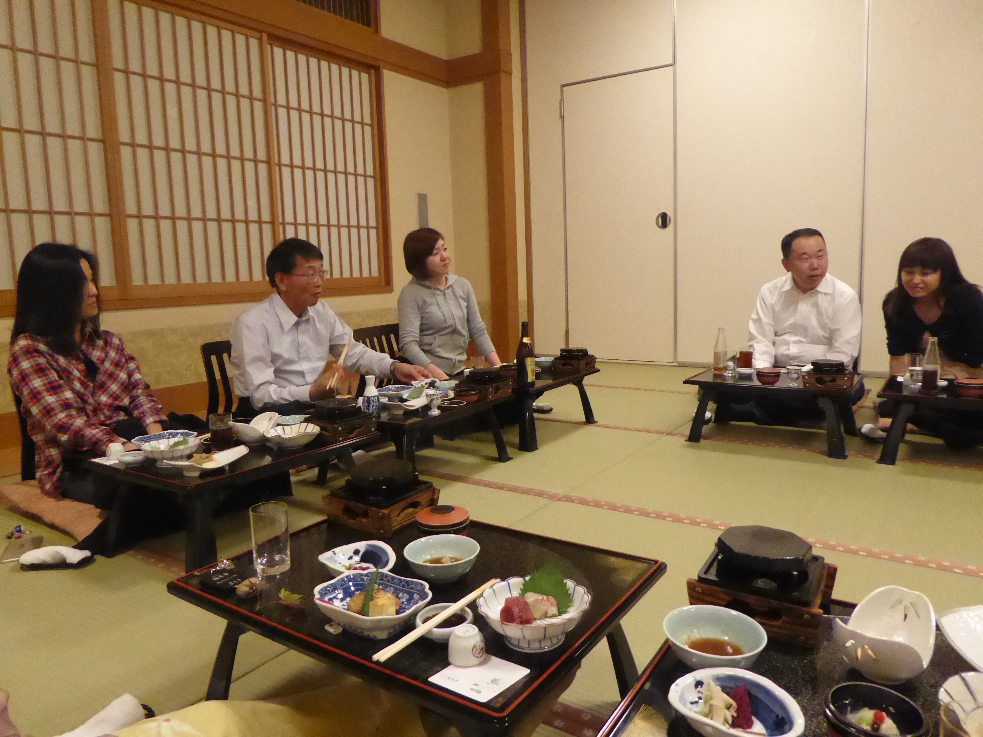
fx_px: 710
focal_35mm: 25
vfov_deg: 54.9
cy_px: 368
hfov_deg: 69.4
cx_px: 492
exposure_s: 1/80
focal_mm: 4.3
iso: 1600
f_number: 3.3
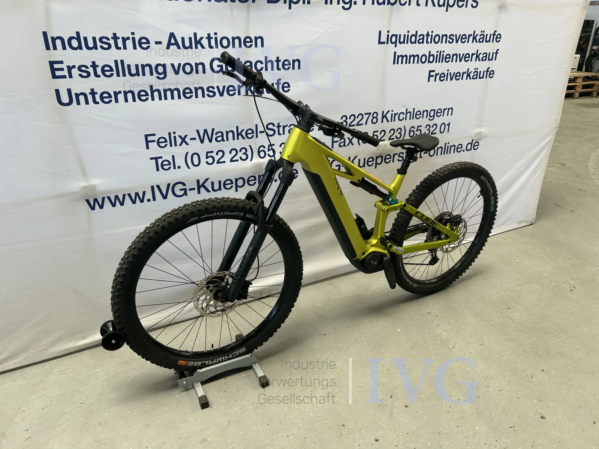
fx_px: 450
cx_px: 300
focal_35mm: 26
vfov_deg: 53.1
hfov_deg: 67.3
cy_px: 224
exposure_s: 1/121
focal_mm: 5.7
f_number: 1.5
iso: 40
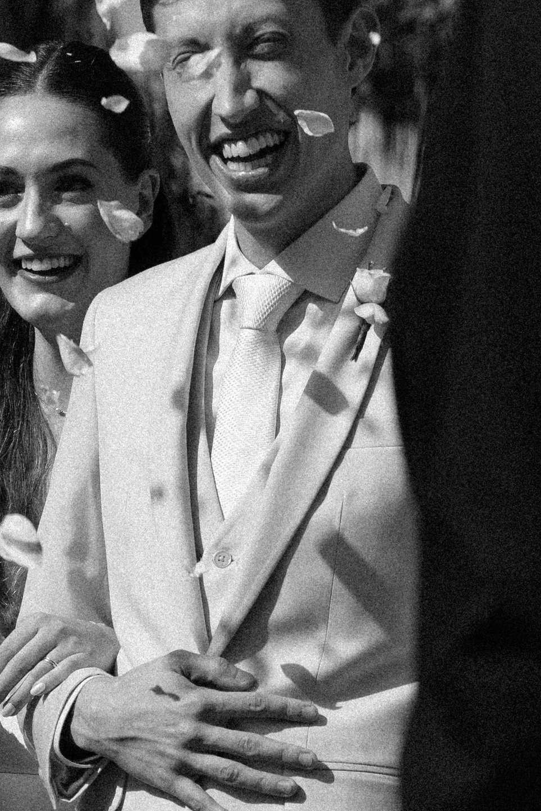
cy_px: 962
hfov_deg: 5.7
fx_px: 5477
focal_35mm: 243
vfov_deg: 8.4
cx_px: 135
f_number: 4
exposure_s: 1/2500
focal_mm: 61
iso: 100
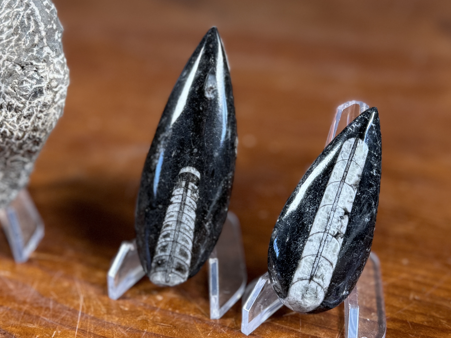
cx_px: 233
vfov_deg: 54.9
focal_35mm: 25
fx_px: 326
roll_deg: +0.0
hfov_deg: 69.4
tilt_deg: -29.8
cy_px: 164
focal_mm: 6.76
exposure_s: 1/120
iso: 80
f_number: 1.78
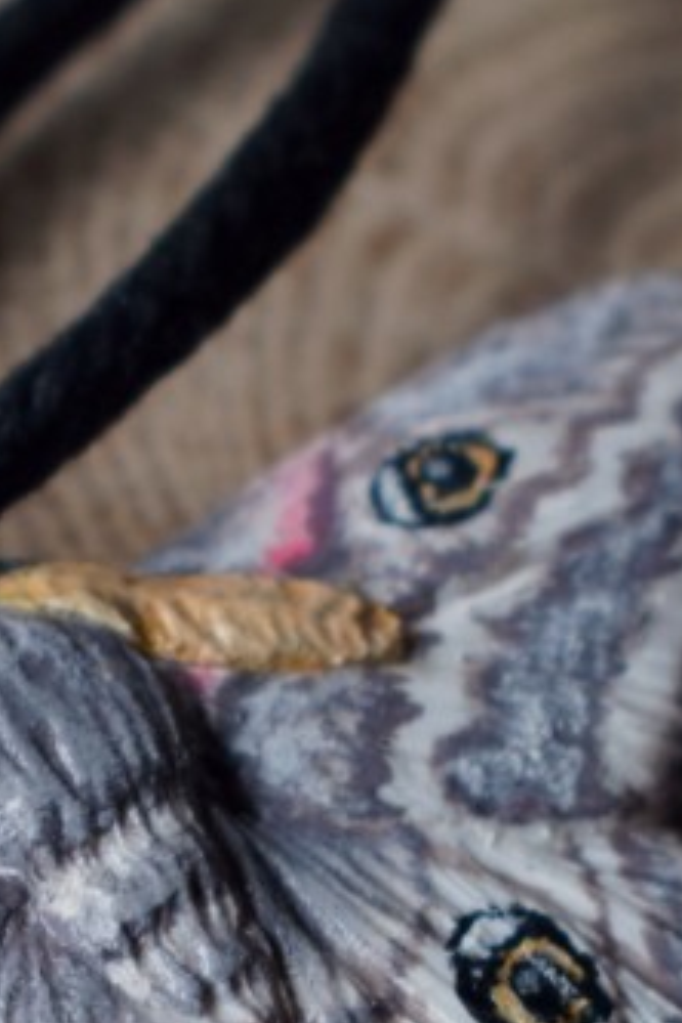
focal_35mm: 218
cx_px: 77
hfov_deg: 6.3
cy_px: 1005
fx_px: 6194
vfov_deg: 9.4
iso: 400
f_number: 6.3
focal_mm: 42
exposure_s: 1/160
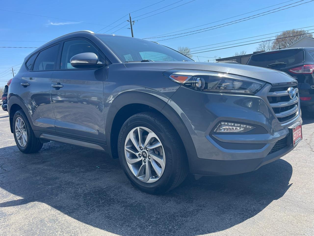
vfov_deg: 53.1
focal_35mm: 26
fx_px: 236
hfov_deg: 67.3
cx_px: 157
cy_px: 118
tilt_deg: -7.9
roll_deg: +5.4
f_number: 1.6
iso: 32
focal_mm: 4.2
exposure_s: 1/1916
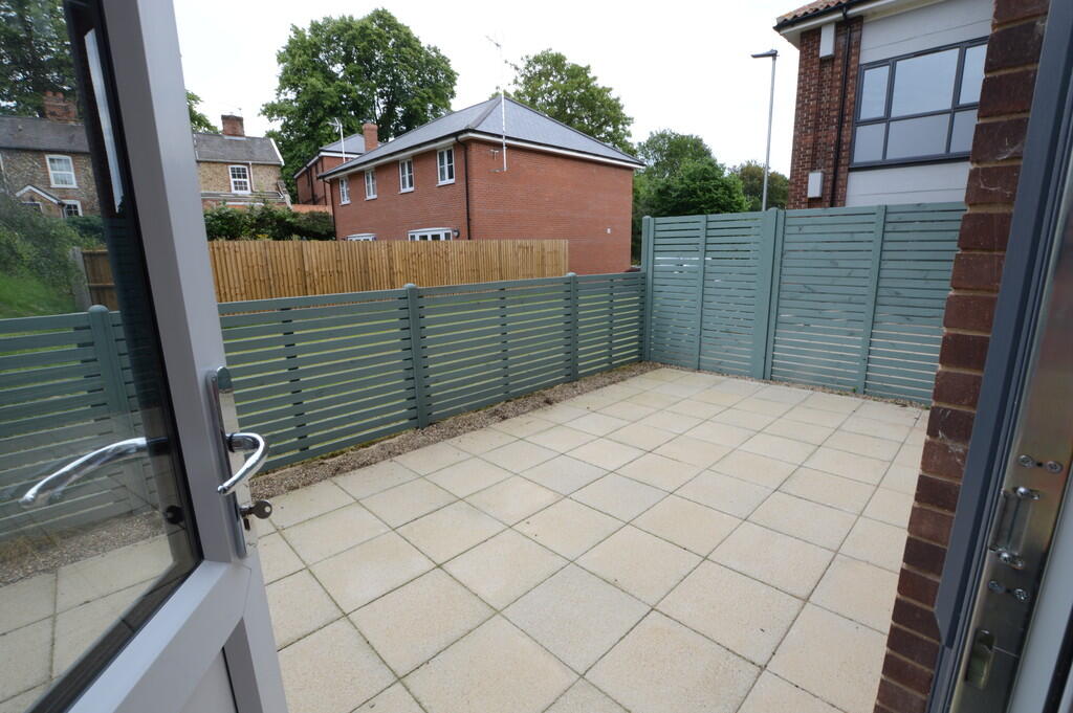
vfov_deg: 77.2
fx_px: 447
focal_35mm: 15
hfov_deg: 100.4
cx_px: 536
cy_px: 356
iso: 100
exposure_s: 1/20
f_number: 13
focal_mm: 10
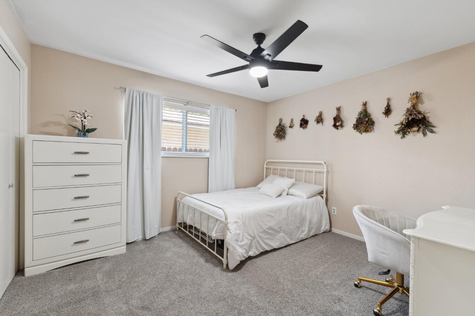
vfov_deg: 77.3
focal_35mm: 15
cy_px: 158
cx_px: 238
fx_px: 198
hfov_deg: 100.4
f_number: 8
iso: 100
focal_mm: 10
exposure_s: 1/2
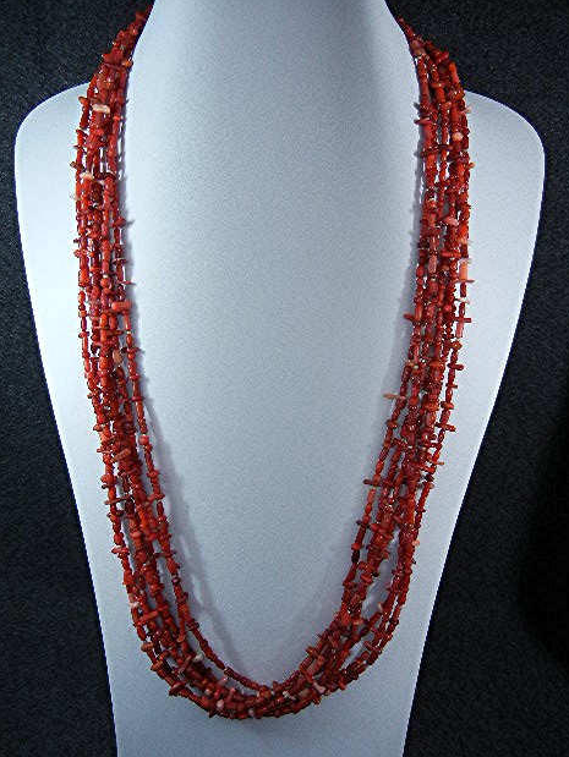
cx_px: 283
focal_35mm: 31
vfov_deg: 58.3
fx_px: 679
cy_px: 386
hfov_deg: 45.5
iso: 160
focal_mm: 5.4
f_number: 3.5
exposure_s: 1/44.1
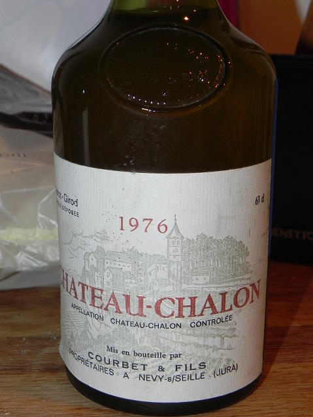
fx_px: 796
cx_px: 156
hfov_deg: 22.2
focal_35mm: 66
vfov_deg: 29.4
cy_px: 208
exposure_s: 1/30
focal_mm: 11.8
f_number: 3.5
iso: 200
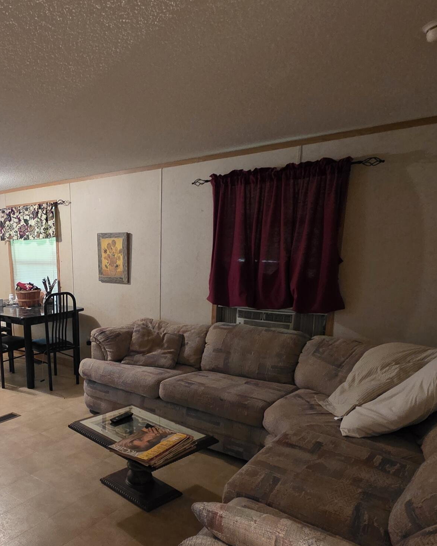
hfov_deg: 51.7
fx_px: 420
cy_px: 358
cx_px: 91
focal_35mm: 26
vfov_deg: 64.5
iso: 800
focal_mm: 2.2
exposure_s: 1/60
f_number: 1.9
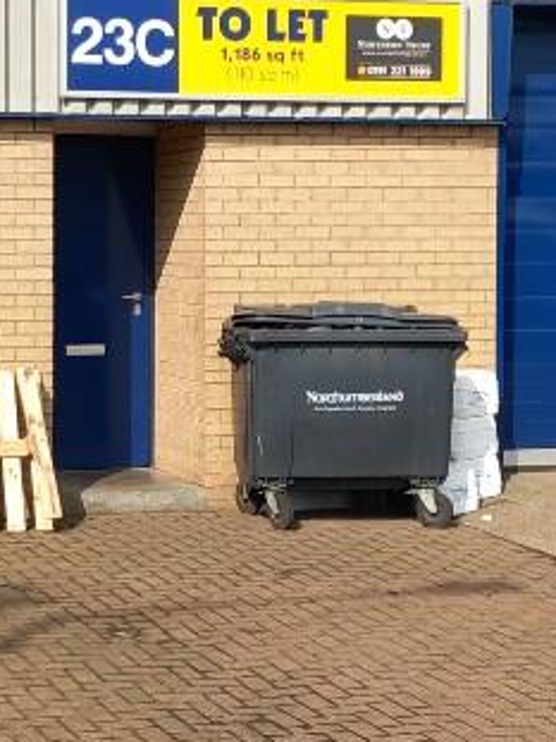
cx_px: 64
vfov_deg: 22.0
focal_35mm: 89
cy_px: 284
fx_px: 1907
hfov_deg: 16.4
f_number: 1.8
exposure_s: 1/410
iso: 20
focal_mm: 4
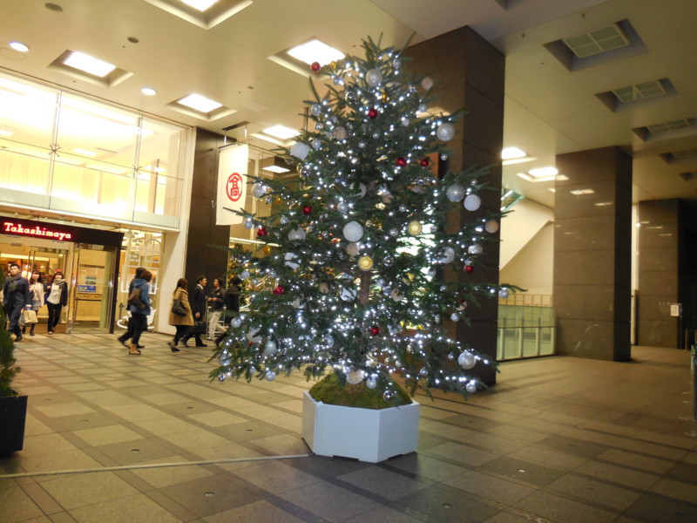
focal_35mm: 25
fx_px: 503
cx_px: 348
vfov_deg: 54.9
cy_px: 262
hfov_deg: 69.4
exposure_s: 1/25
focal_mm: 4.5
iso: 400
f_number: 3.1
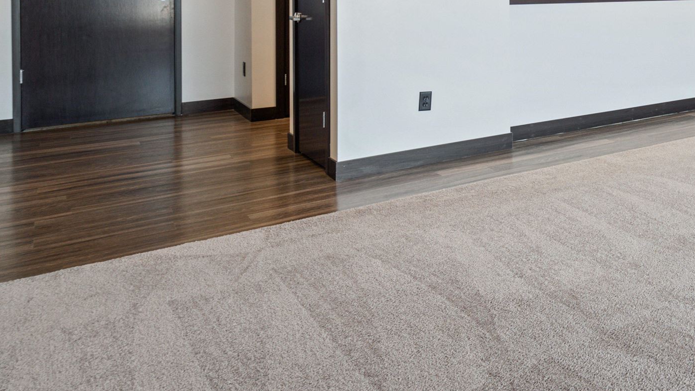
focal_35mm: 37
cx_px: 734
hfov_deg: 43.8
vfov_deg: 29.4
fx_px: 682
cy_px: -18
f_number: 10
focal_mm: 16
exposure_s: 1/4
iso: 800
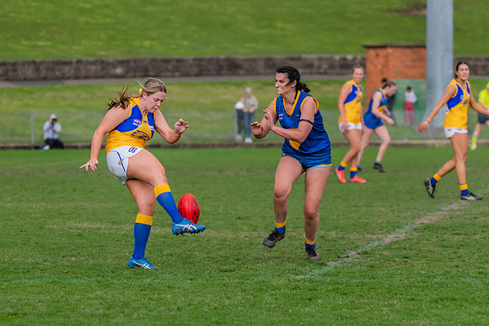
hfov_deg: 8.3
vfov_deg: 5.5
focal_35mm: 249
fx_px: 3382
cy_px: 141
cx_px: 212
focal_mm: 220
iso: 900
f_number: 5.3
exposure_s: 1/1600
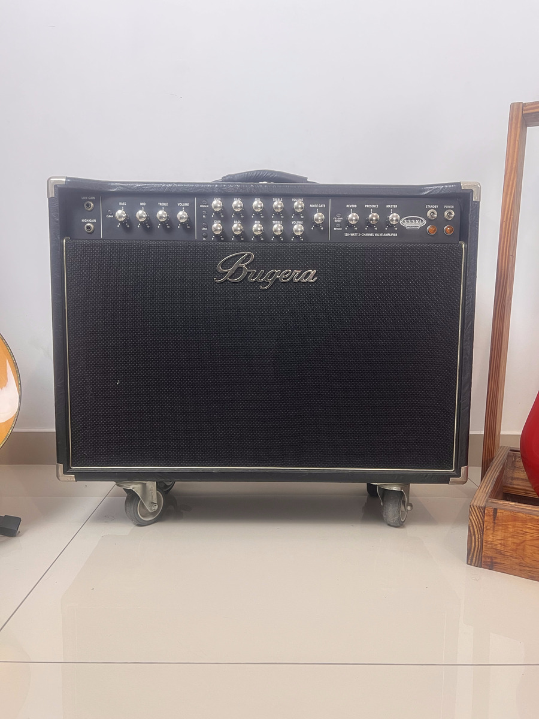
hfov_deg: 53.1
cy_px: 360
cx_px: 270
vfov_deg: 67.3
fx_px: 540
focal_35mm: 26
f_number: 1.5
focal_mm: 5.7
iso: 250
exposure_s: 1/50
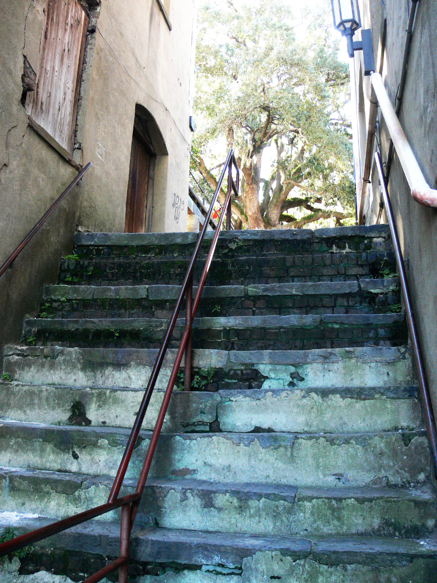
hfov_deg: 40.7
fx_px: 589
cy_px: 292
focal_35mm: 35
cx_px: 218
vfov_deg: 52.6
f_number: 2.8
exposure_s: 1/30
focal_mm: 7.4
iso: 200
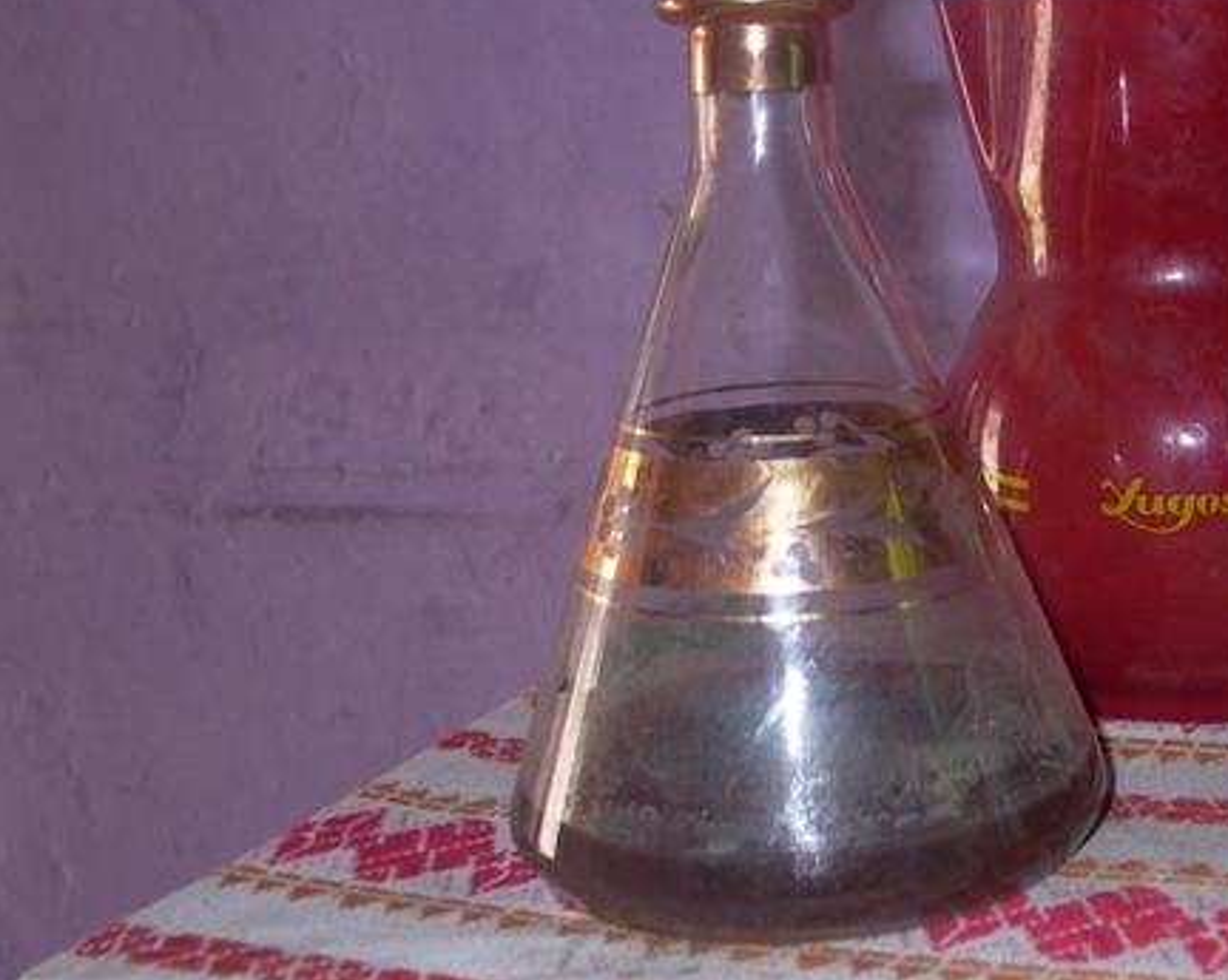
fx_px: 1998
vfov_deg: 27.4
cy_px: 304
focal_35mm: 55
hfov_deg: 33.6
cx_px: 904
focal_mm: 8.19
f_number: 2.13
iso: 100
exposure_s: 1/64.2
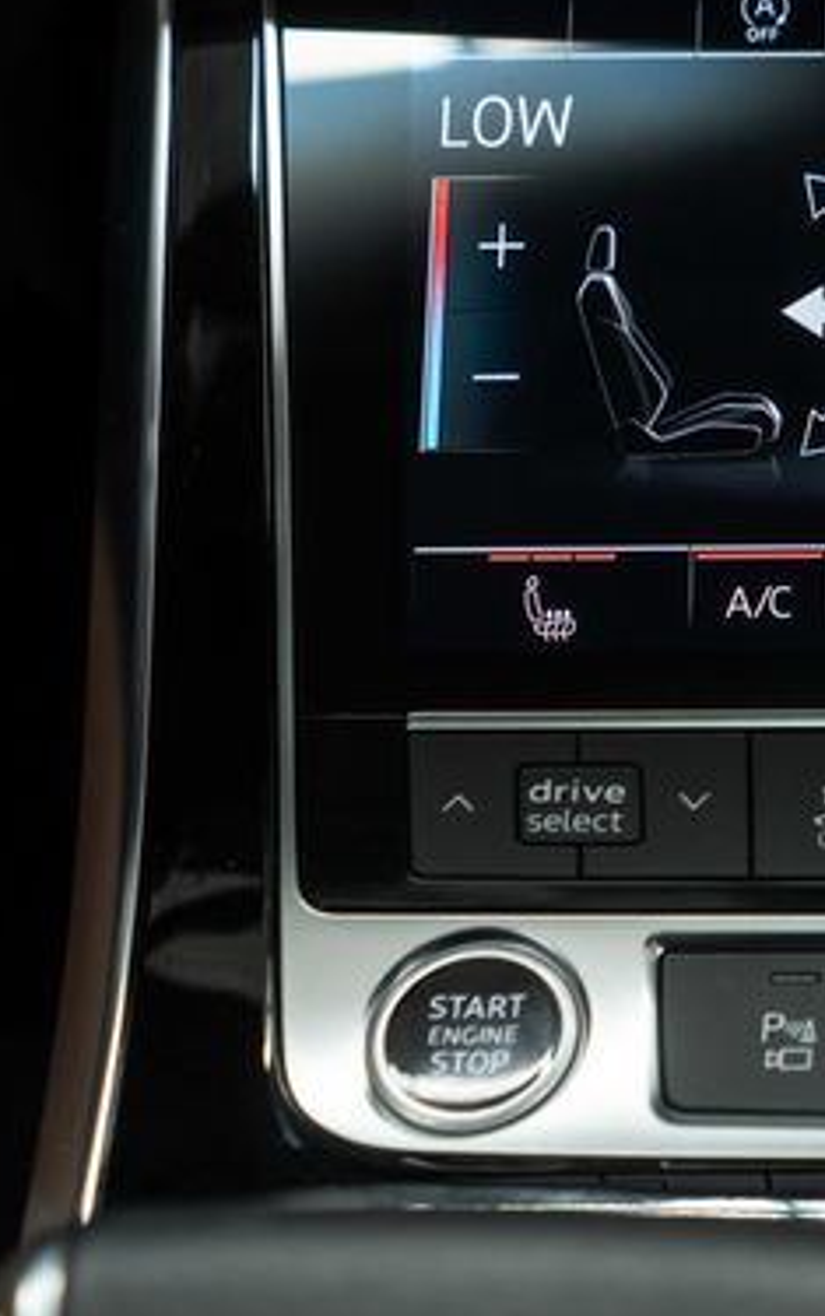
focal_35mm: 73
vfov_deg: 28.2
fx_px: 2621
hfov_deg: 16.7
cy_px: 591
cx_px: 1109
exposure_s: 1/50
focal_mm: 28
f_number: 3.2
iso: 500
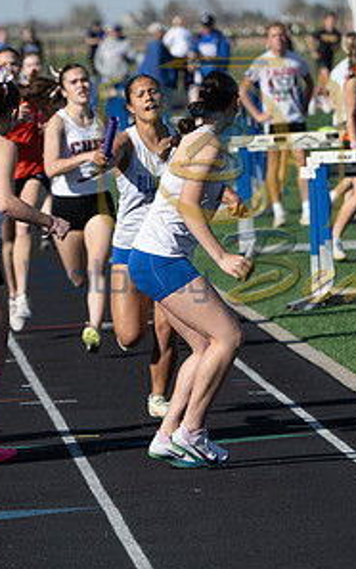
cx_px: 197
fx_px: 5735
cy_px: 180
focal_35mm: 370
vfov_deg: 5.7
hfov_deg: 3.6
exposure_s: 1/1000
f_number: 4.5
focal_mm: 160
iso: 100
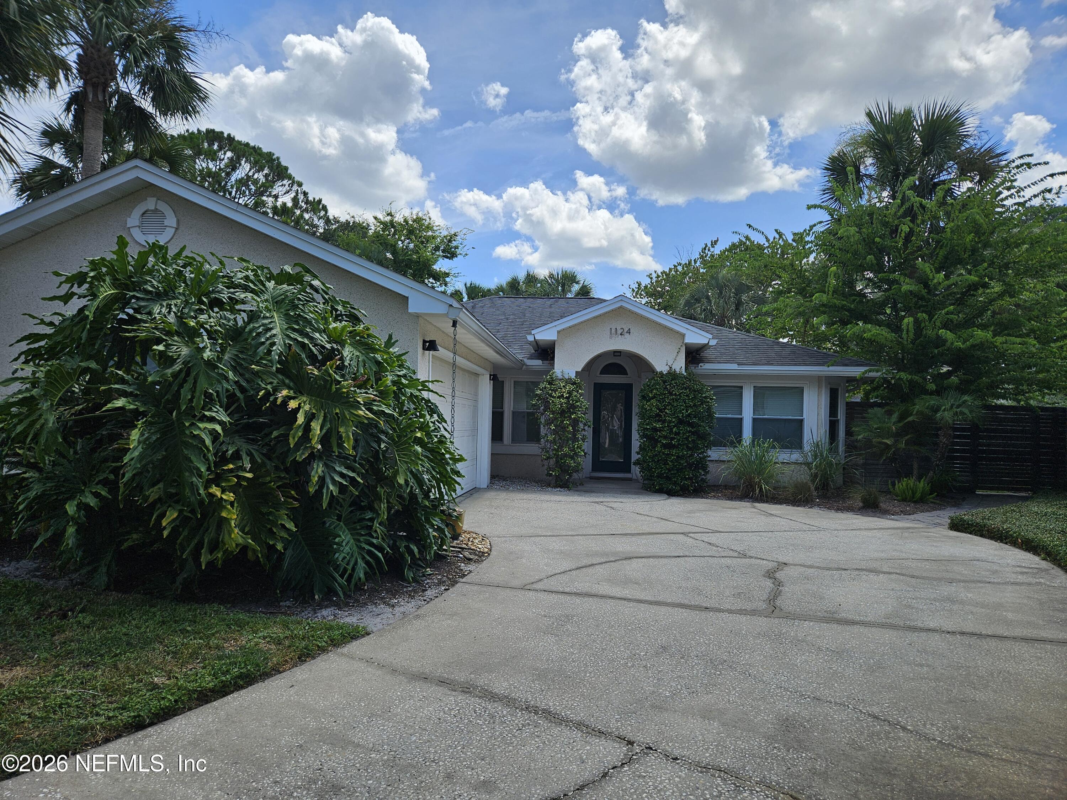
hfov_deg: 73.9
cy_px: 400
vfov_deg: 58.9
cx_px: 534
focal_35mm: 23
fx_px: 709
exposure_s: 1/1632
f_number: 1.8
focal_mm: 5.4
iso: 25
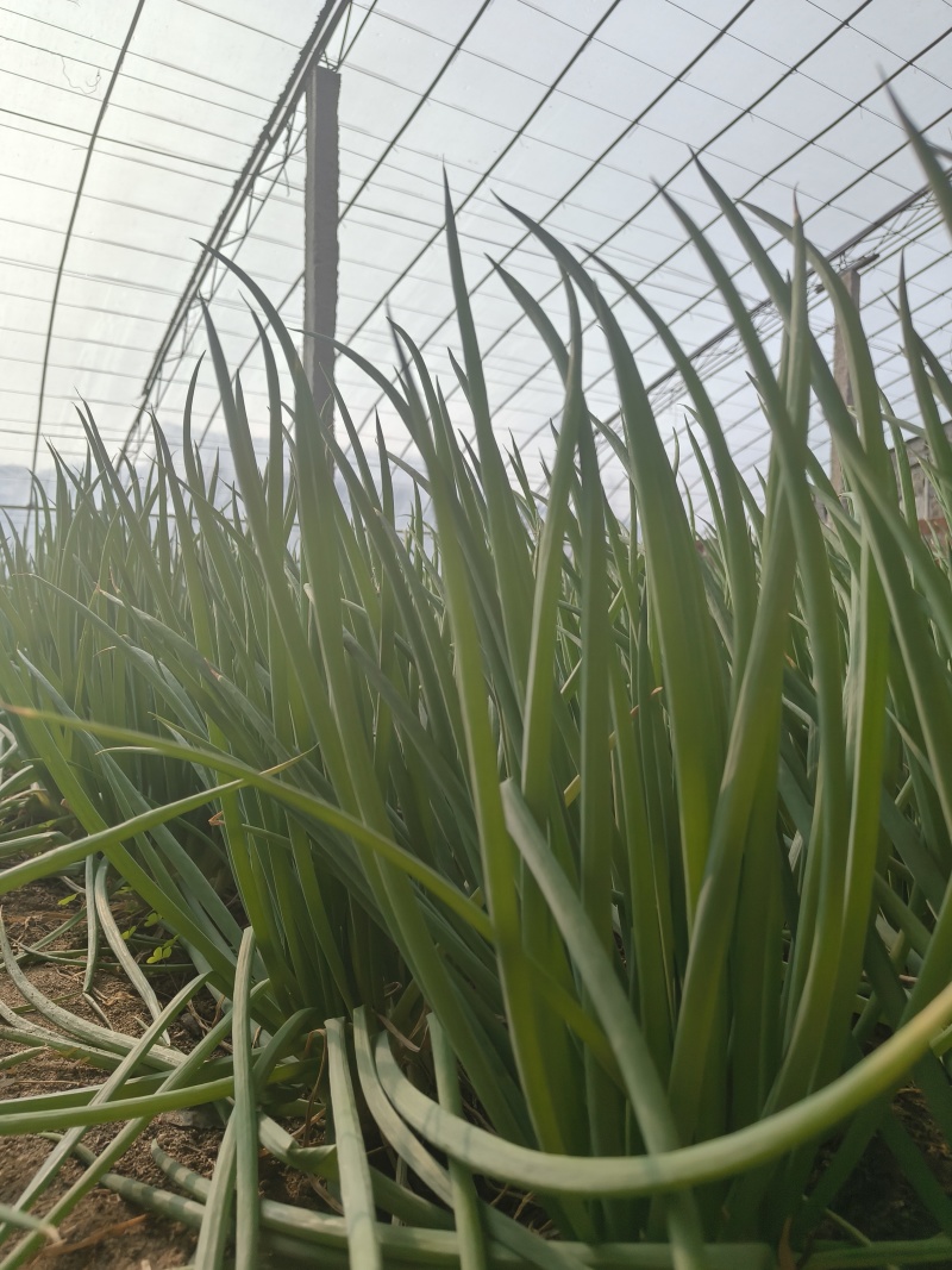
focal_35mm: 24
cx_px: 476
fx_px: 880
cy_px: 635
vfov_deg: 71.6
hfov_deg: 56.8
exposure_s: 1/4971
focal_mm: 5.59
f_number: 1.8
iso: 64
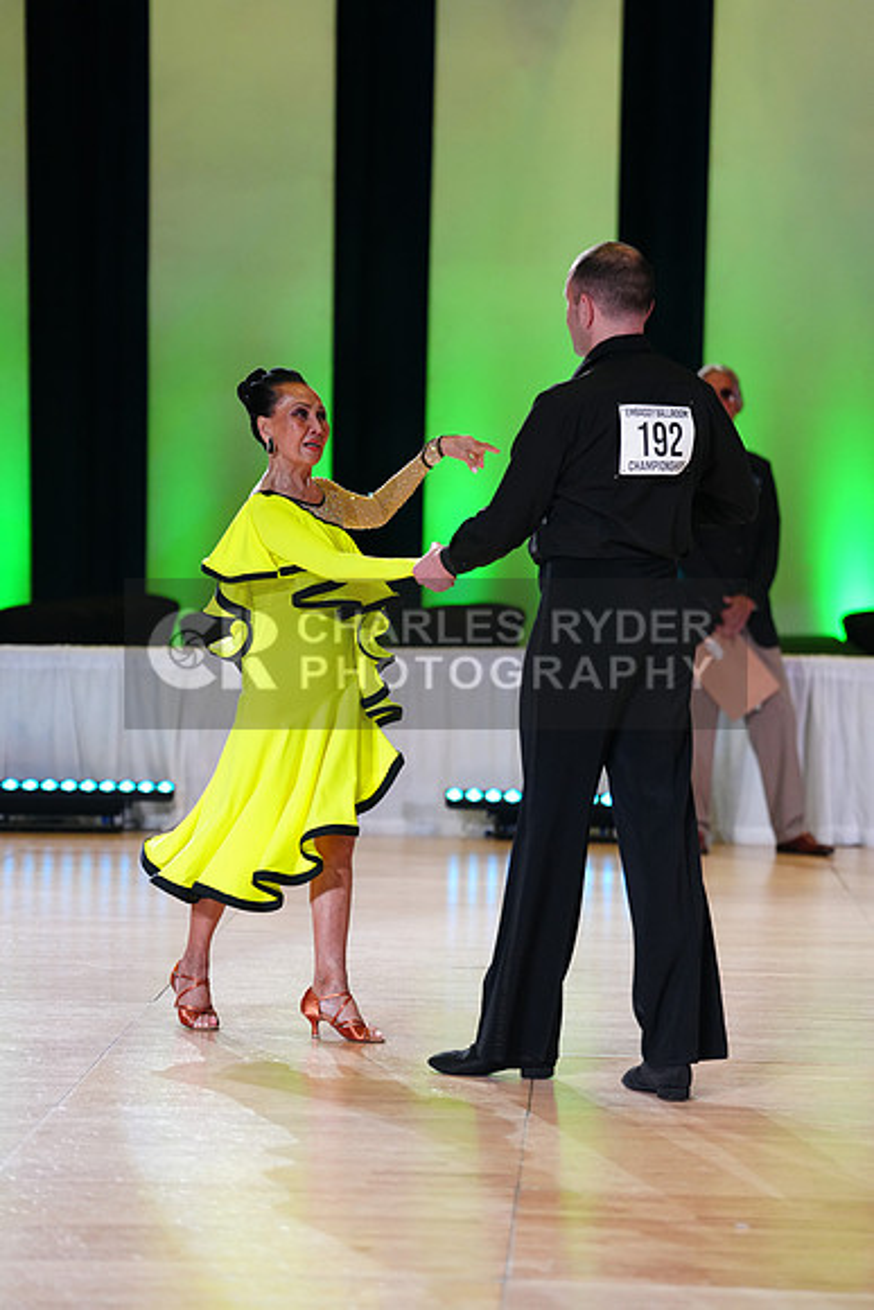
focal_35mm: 118
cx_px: 437
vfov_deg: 17.3
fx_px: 4294
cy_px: 655
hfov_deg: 11.6
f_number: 2.8
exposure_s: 1/400
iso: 2000
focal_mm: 118
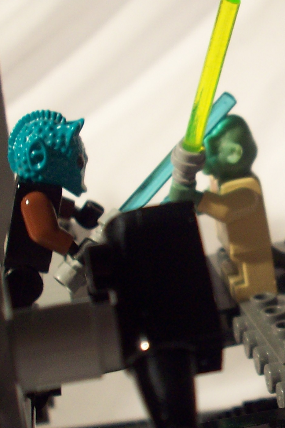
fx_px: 998
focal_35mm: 84
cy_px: 248
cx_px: 358
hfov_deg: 15.6
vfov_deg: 24.2
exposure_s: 1/201
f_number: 2.8
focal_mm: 6.2
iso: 80
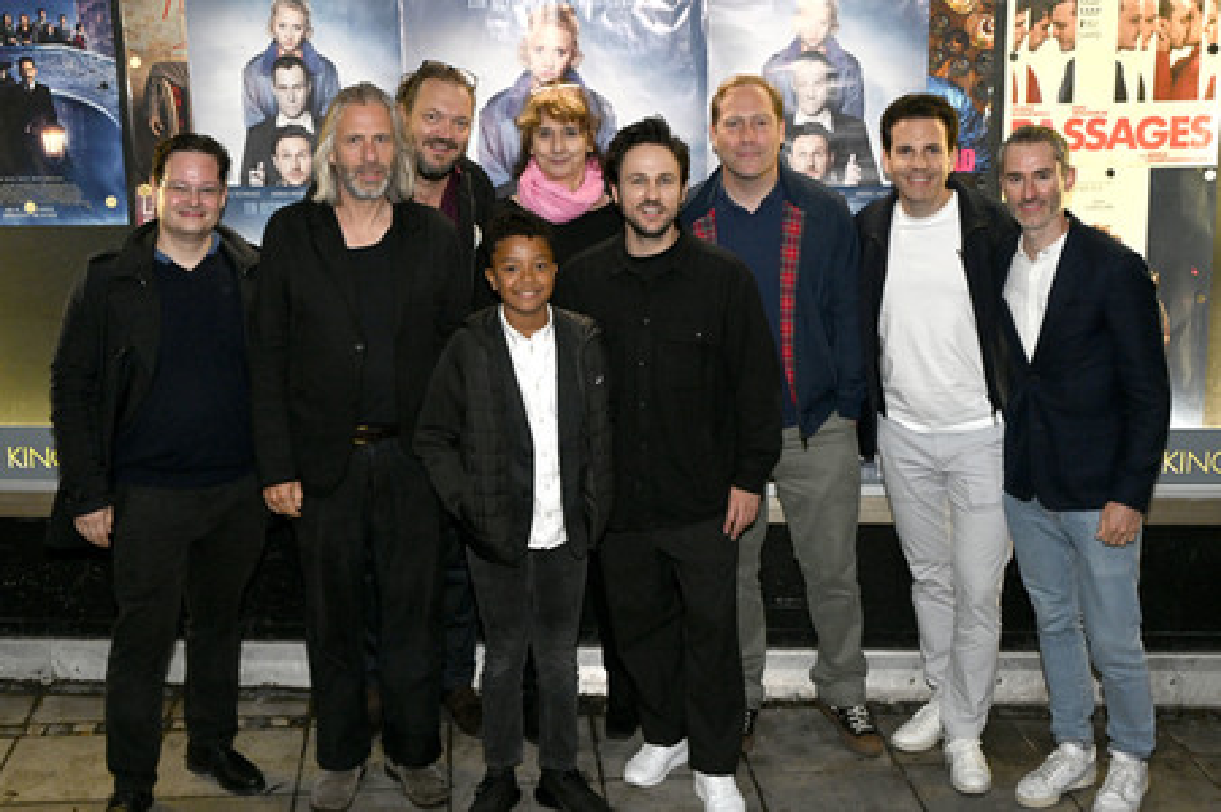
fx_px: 1390
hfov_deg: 47.4
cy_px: 406
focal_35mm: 41
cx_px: 610
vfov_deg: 32.6
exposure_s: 1/200
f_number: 5
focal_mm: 41
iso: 2500
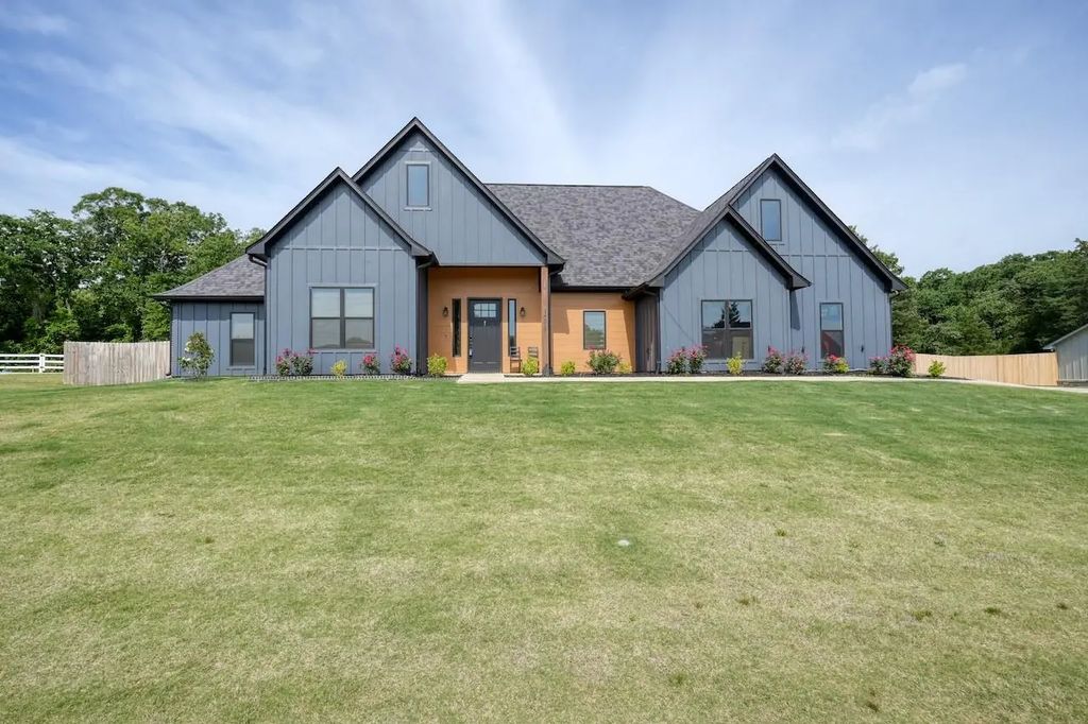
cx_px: 544
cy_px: 362
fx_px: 514
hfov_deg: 93.3
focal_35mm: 17
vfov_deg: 70.4
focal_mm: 17
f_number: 9
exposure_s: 1/125
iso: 200
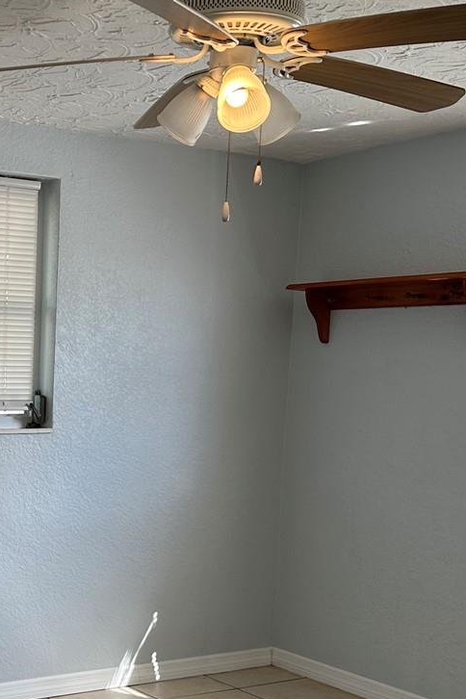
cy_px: 517
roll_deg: -1.5
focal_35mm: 55
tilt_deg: -7.6
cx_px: -13
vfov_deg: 35.5
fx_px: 1068
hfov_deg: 23.5
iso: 80
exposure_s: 1/164
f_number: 1.78
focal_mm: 6.86
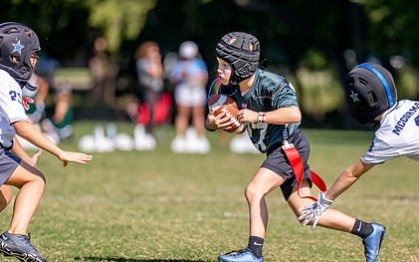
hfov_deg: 5.1
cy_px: 152
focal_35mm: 408
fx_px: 4658
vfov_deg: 3.2
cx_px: 262
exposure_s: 1/5000
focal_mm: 200
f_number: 2.8
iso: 250
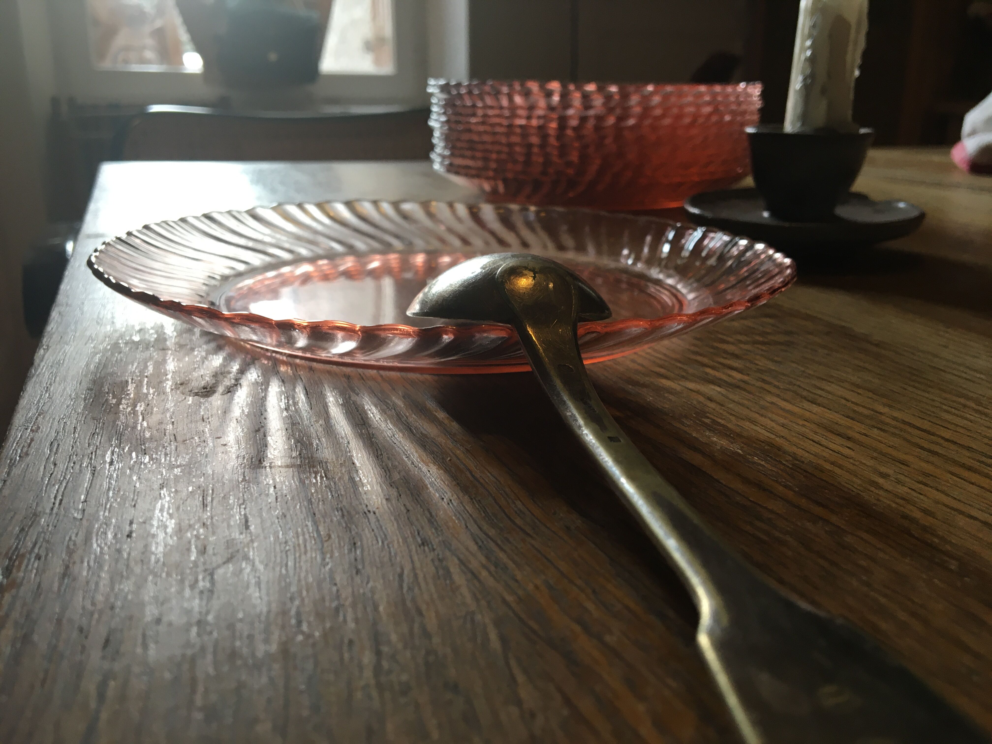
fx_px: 831
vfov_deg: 48.2
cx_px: 496
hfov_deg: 61.7
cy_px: 372
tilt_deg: -17.4
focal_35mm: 29
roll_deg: +0.4
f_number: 2.2
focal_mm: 4.15
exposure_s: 1/33
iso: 64
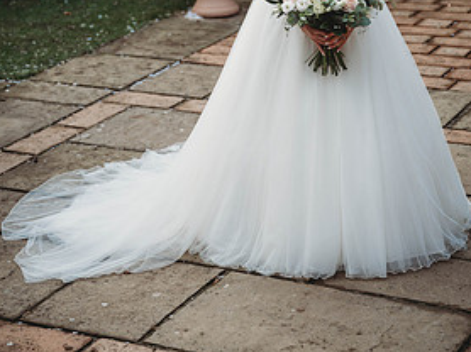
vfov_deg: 15.3
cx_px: 233
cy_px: 20
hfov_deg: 20.7
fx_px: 1291
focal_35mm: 95
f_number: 2.8
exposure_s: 1/1000
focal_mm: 61
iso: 100
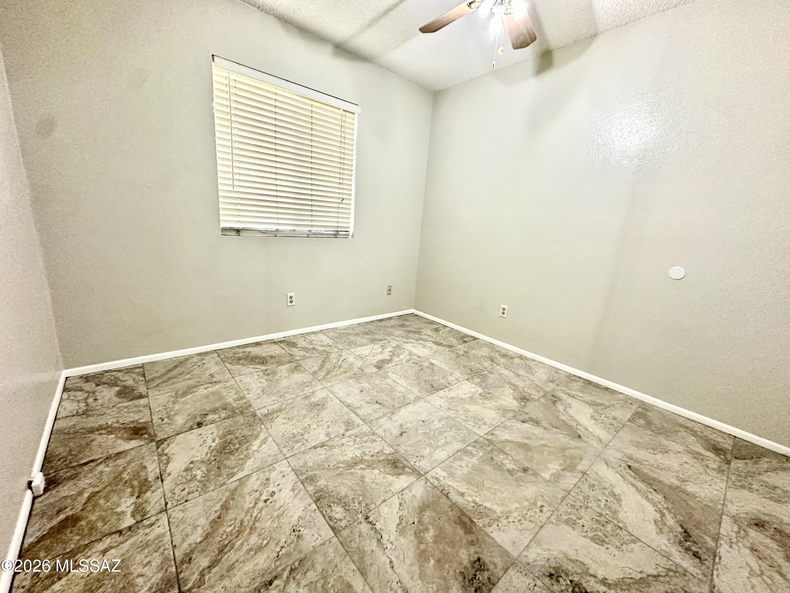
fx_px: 320
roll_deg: -4.7
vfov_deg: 85.7
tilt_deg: -13.5
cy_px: 296
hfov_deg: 102.1
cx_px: 395
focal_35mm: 14
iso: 320
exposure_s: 1/60
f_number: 2.2
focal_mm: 2.22
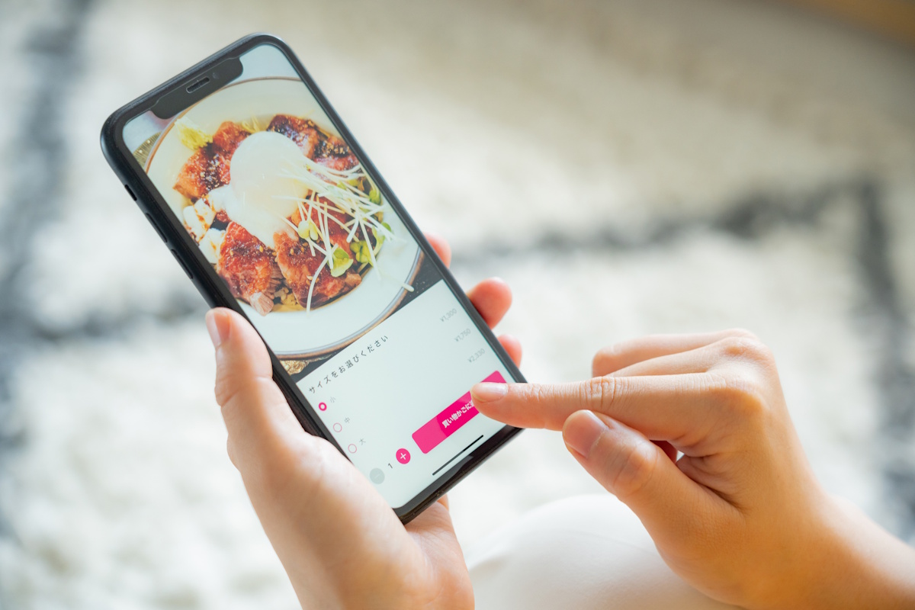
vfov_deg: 15.7
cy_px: 305
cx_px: 458
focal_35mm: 87
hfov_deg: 23.4
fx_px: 2211
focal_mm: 87
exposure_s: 1/60
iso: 640
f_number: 4.5
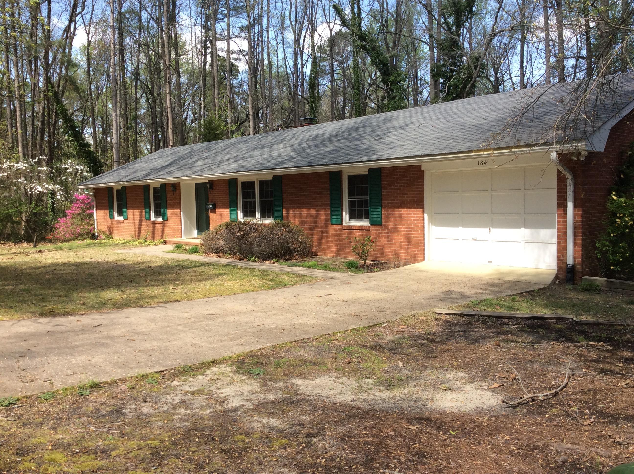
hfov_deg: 56.9
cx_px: 317
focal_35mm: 32
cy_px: 237
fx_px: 585
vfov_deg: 44.1
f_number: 2.4
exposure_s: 1/555
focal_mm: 3.3
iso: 32
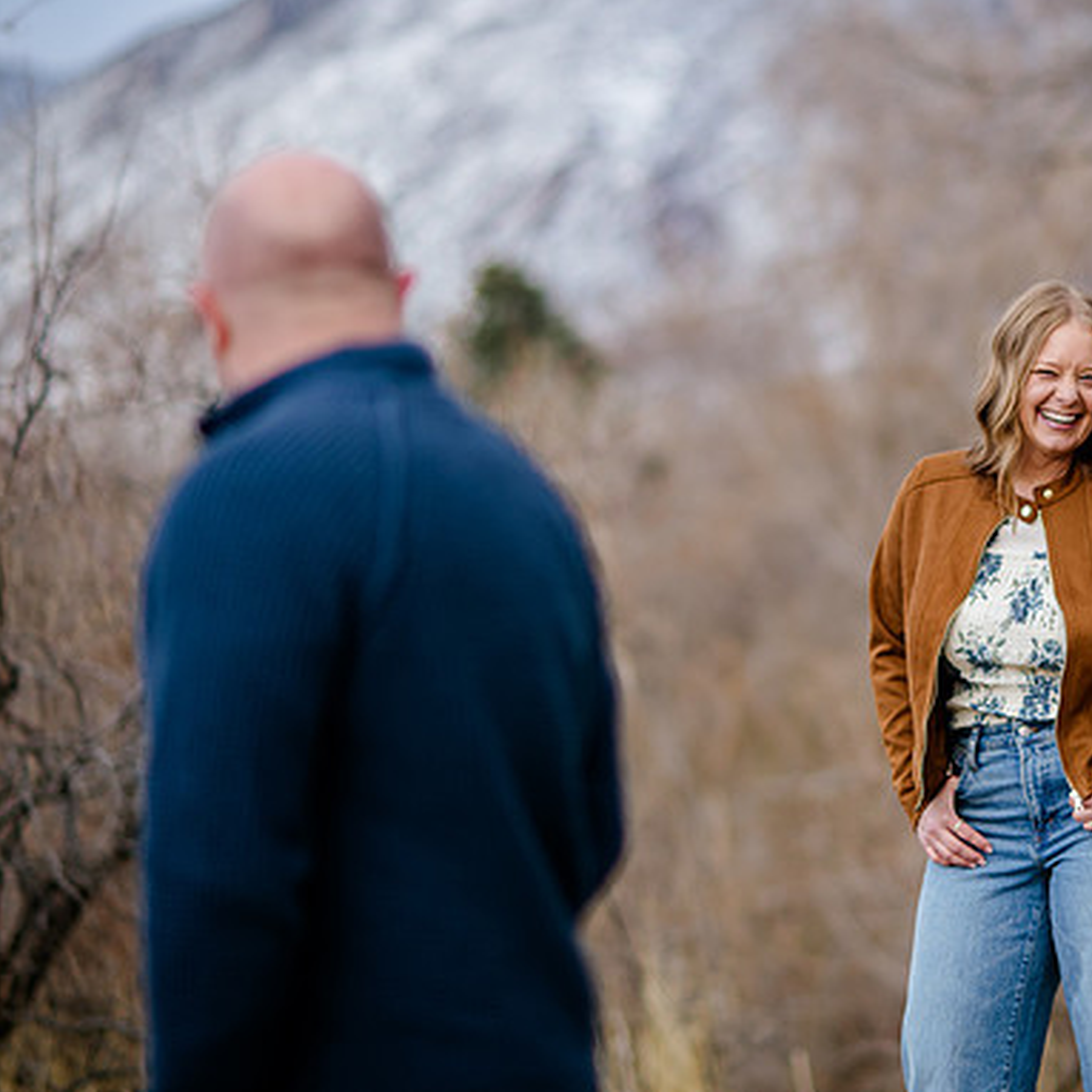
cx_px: 942
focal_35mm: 172
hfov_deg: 10.1
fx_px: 6139
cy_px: 472
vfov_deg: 10.2
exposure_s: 1/1250
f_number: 2
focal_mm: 105
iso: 200
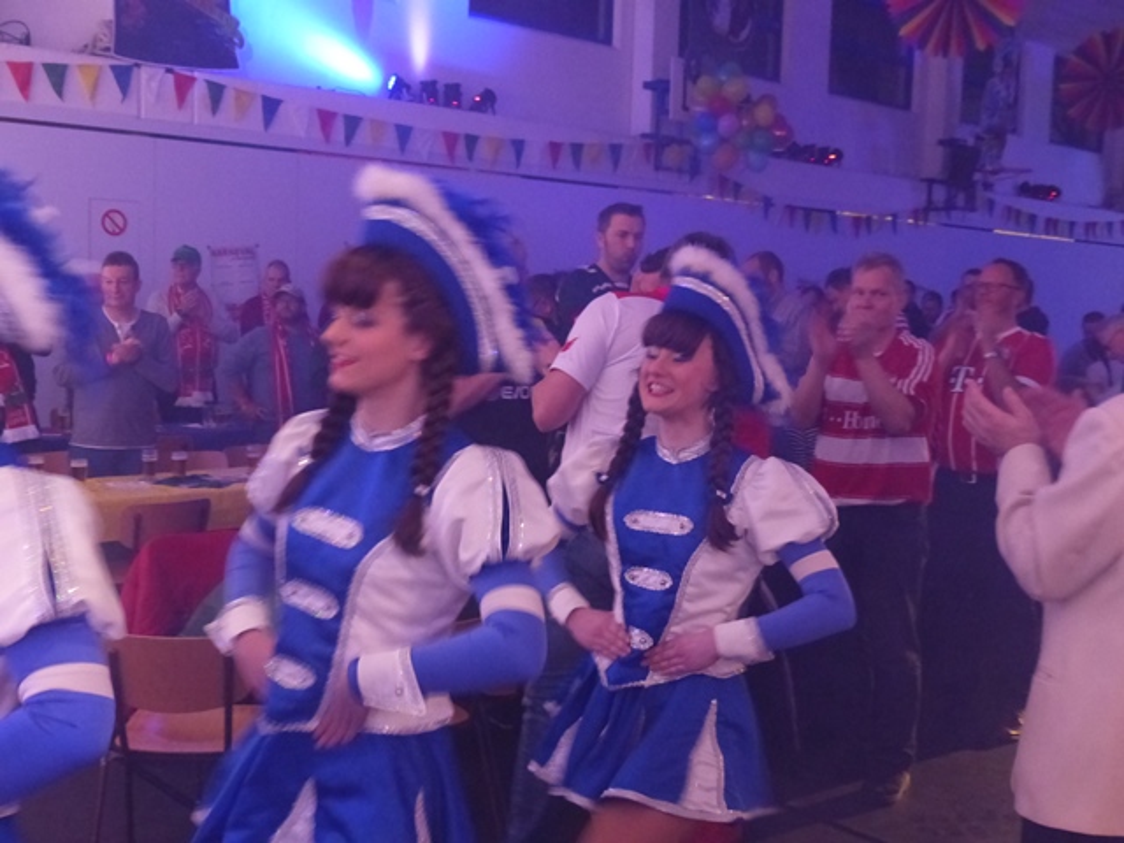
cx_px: 562
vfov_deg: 36.0
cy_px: 422
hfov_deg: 46.8
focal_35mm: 40
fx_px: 1299
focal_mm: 7.1
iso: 800
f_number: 2.8
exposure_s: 1/13
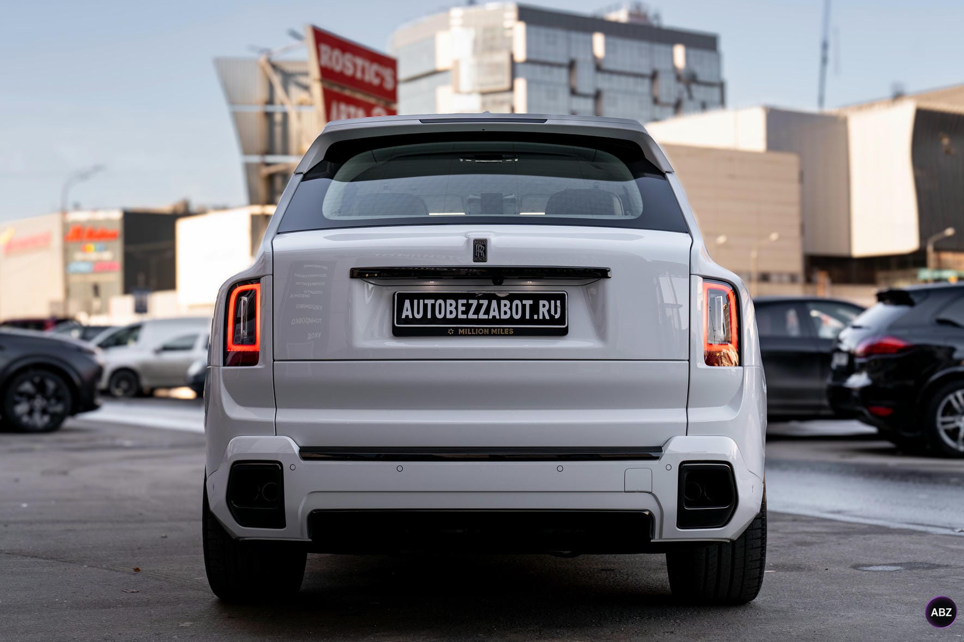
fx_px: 1419
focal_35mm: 53
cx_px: 482
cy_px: 317
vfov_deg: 25.5
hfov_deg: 37.5
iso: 125
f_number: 5
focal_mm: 52
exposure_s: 1/200
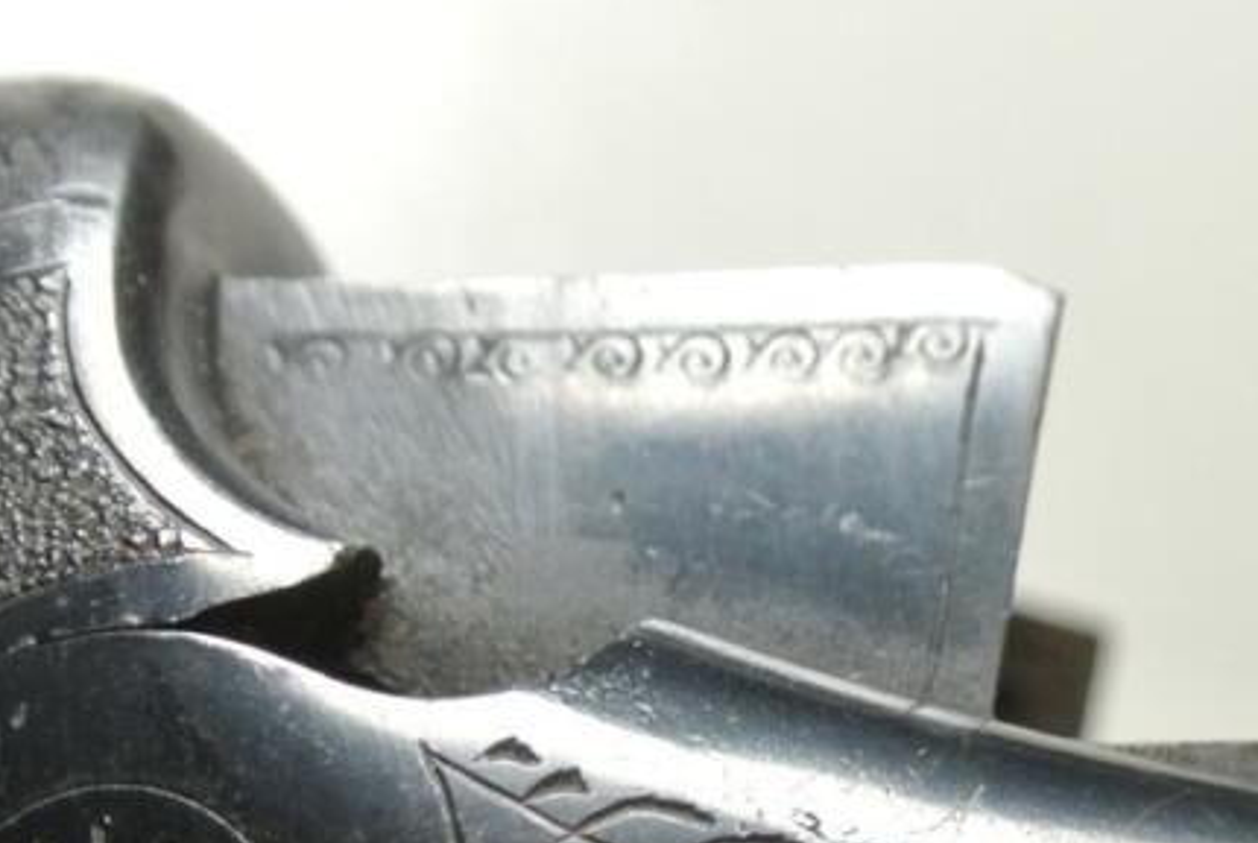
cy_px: 1079
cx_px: 910
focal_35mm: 119
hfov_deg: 17.1
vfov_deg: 11.3
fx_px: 4164
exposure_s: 1/125
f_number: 4.2
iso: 450
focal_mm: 15.1
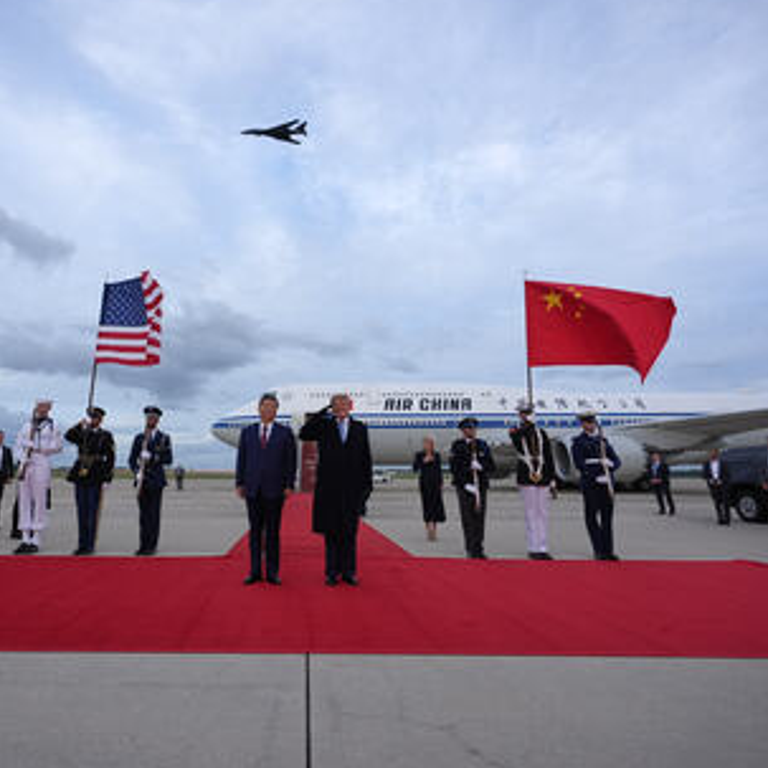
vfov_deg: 72.1
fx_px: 527
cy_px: 378
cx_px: 307
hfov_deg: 71.4
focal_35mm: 21
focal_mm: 16
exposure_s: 1/1600
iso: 500
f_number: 4
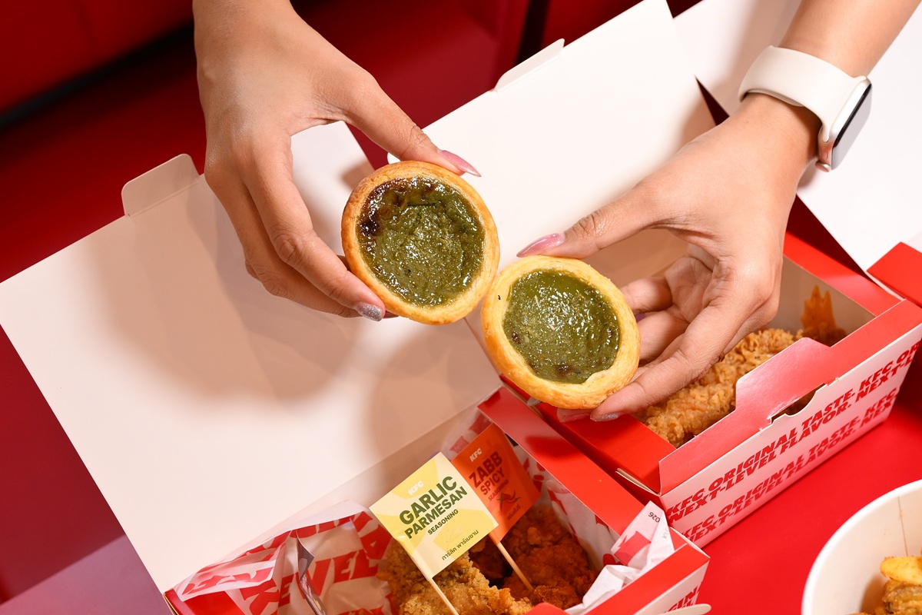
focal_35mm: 85
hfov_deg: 23.9
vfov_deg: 16.1
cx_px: 461
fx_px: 2177
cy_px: 308
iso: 500
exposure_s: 1/125
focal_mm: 57
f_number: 4
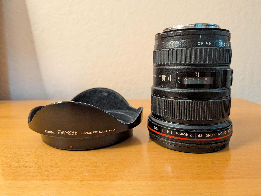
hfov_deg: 71.6
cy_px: 98
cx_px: 130
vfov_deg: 56.8
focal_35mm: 24
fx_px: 181
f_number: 1.7
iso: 1061
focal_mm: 4.53
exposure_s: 1/60
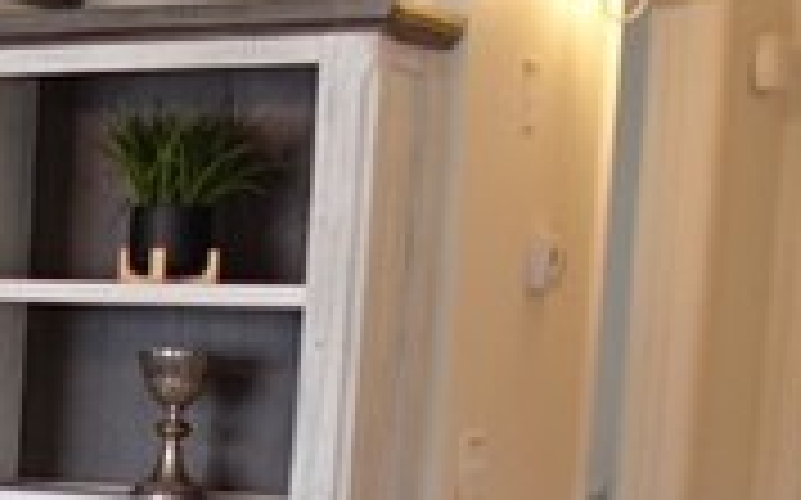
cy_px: 691
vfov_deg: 9.1
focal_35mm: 141
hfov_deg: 11.9
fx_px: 3076
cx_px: -1161
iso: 160
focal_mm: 9.4
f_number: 1.8
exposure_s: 1/30
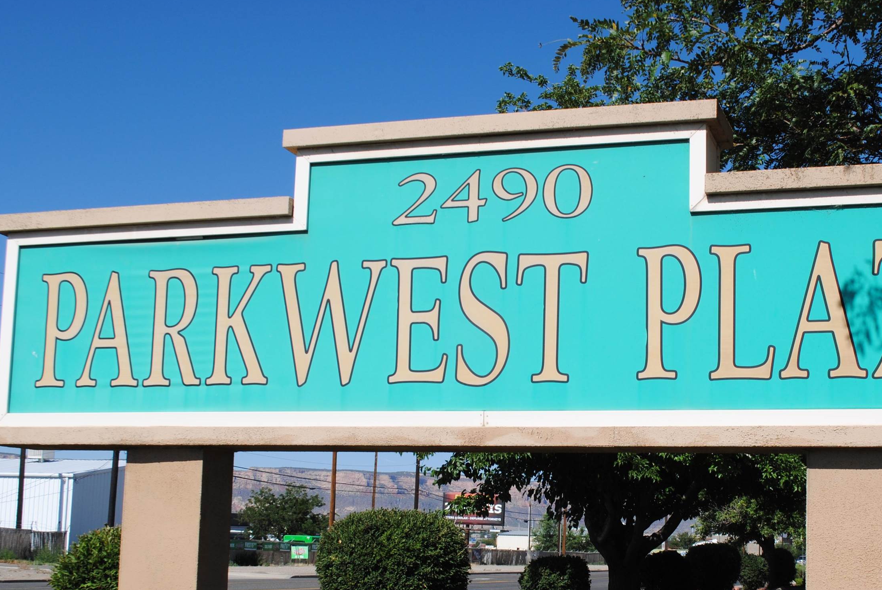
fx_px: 1226
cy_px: 405
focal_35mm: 50
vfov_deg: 26.9
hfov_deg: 39.2
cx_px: 572
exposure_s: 1/250
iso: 100
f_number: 8
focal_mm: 24
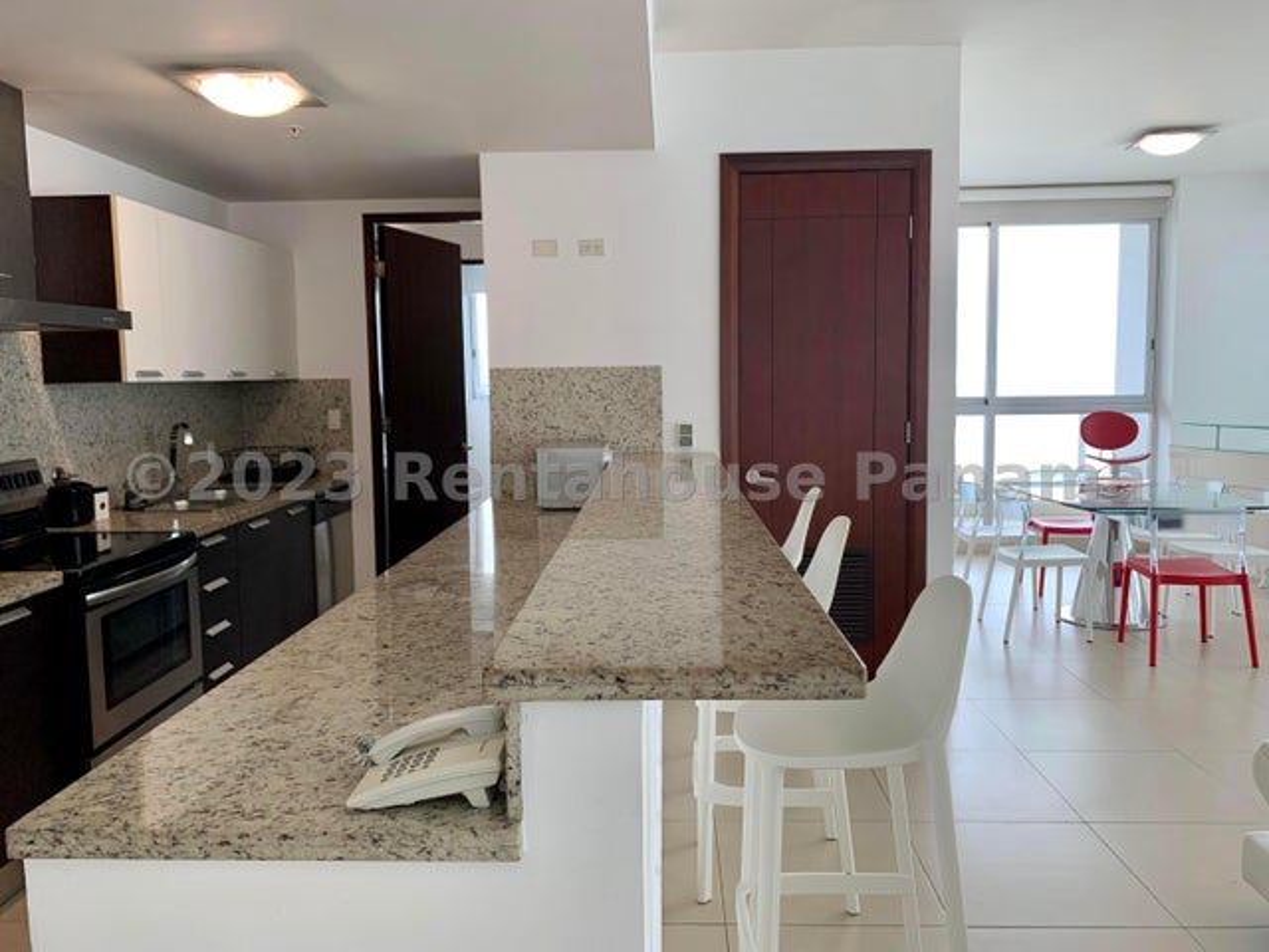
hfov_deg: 67.3
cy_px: 476
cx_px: 634
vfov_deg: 53.1
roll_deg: +1.2
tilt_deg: -4.8
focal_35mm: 26
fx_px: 953
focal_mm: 4.25
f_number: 1.8
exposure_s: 1/121
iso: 80
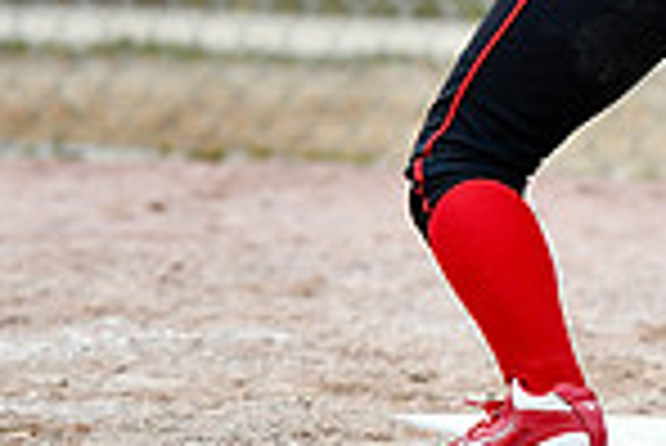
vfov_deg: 1.8
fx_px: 14518
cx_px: 788
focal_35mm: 784
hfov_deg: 2.6
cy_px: -295
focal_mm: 200
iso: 320
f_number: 2.8
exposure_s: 1/1000
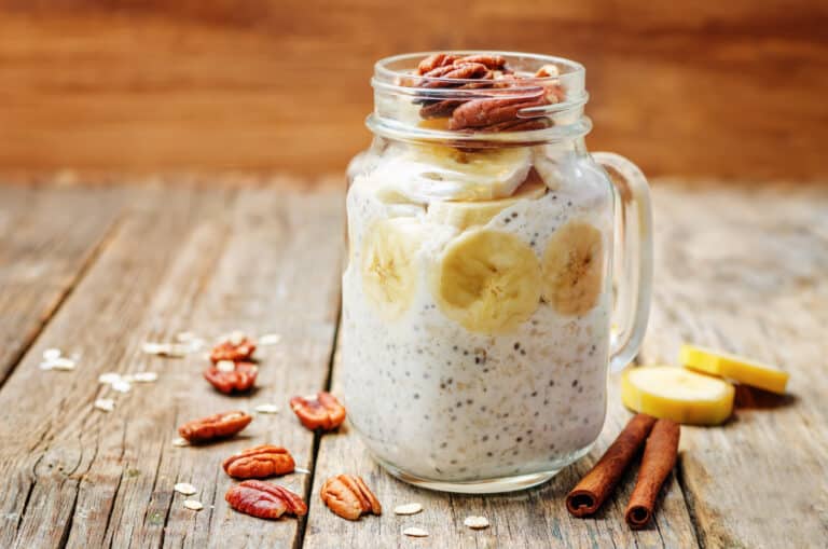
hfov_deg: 27.0
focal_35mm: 75
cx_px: 414
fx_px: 1722
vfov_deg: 18.1
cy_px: 274
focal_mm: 50
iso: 100
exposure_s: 1/20
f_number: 5
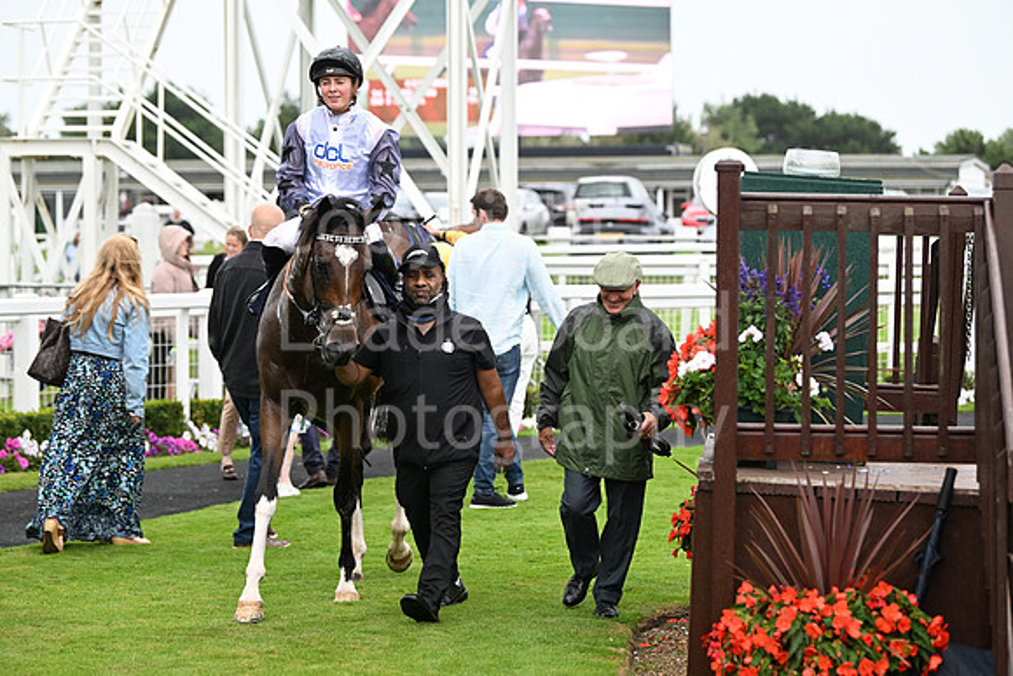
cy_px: 338
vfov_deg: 12.5
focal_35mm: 110
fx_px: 3096
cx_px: 506
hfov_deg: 18.6
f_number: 4
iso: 1250
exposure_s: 1/1000
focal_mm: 110
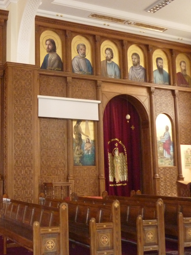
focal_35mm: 45
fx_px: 331
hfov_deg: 31.1
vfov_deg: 42.1
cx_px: 29
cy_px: 127
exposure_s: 1/60
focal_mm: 5.5
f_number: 2.8
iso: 640
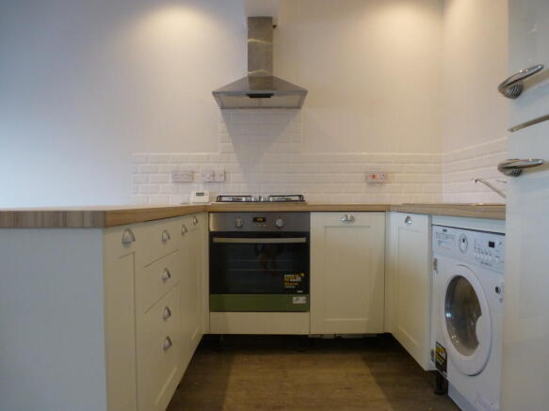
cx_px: 274
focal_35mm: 24
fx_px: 381
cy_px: 206
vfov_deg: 56.8
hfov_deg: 71.6
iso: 400
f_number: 3.3
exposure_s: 1/50
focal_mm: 4.3
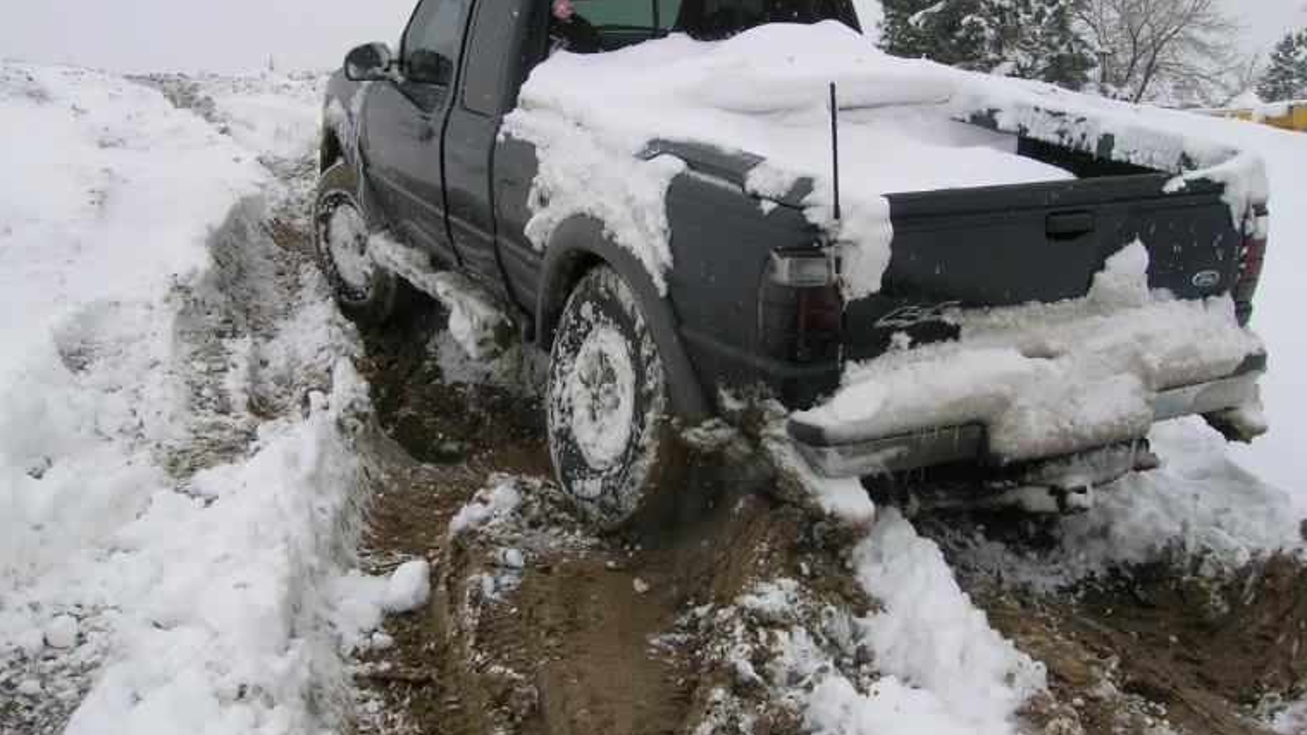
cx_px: 660
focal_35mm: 39
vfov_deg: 30.4
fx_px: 1352
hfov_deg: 51.6
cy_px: 349
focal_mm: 5.7
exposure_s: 1/271
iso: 50
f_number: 4.9
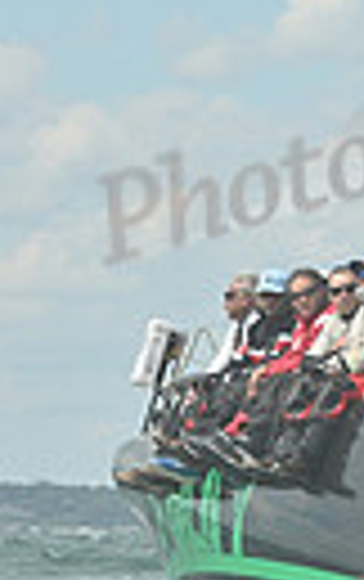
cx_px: 966
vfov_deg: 4.6
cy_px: 317
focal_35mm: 458
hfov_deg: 2.8
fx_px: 7245
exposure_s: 1/1250
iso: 320
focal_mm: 100
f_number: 10
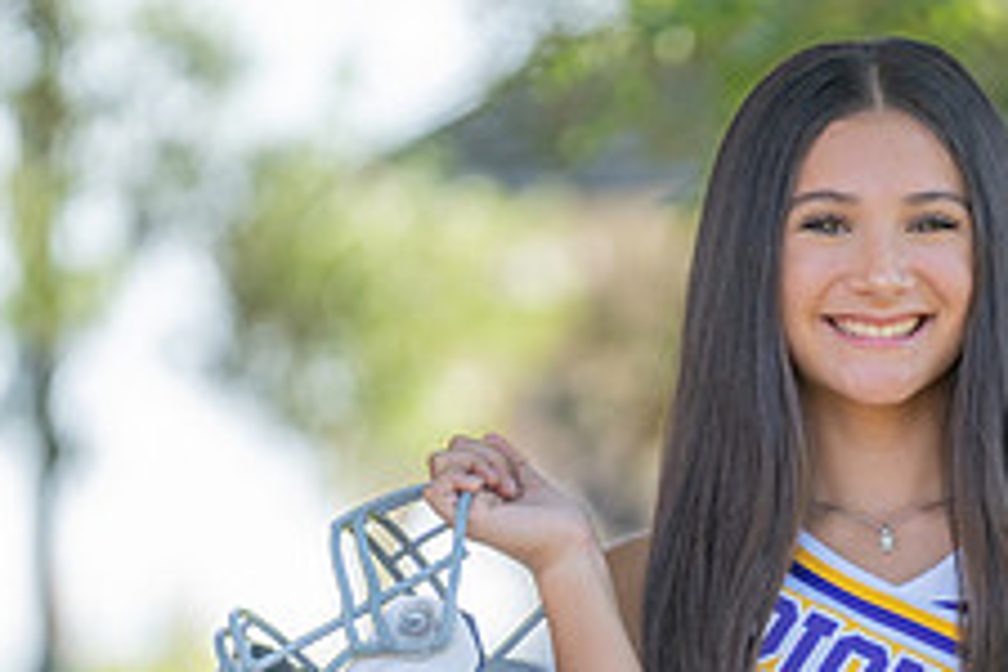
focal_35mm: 449
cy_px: 647
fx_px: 12571
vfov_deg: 3.1
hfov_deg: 4.6
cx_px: 874
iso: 100
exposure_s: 1/320
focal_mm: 168
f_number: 2.8
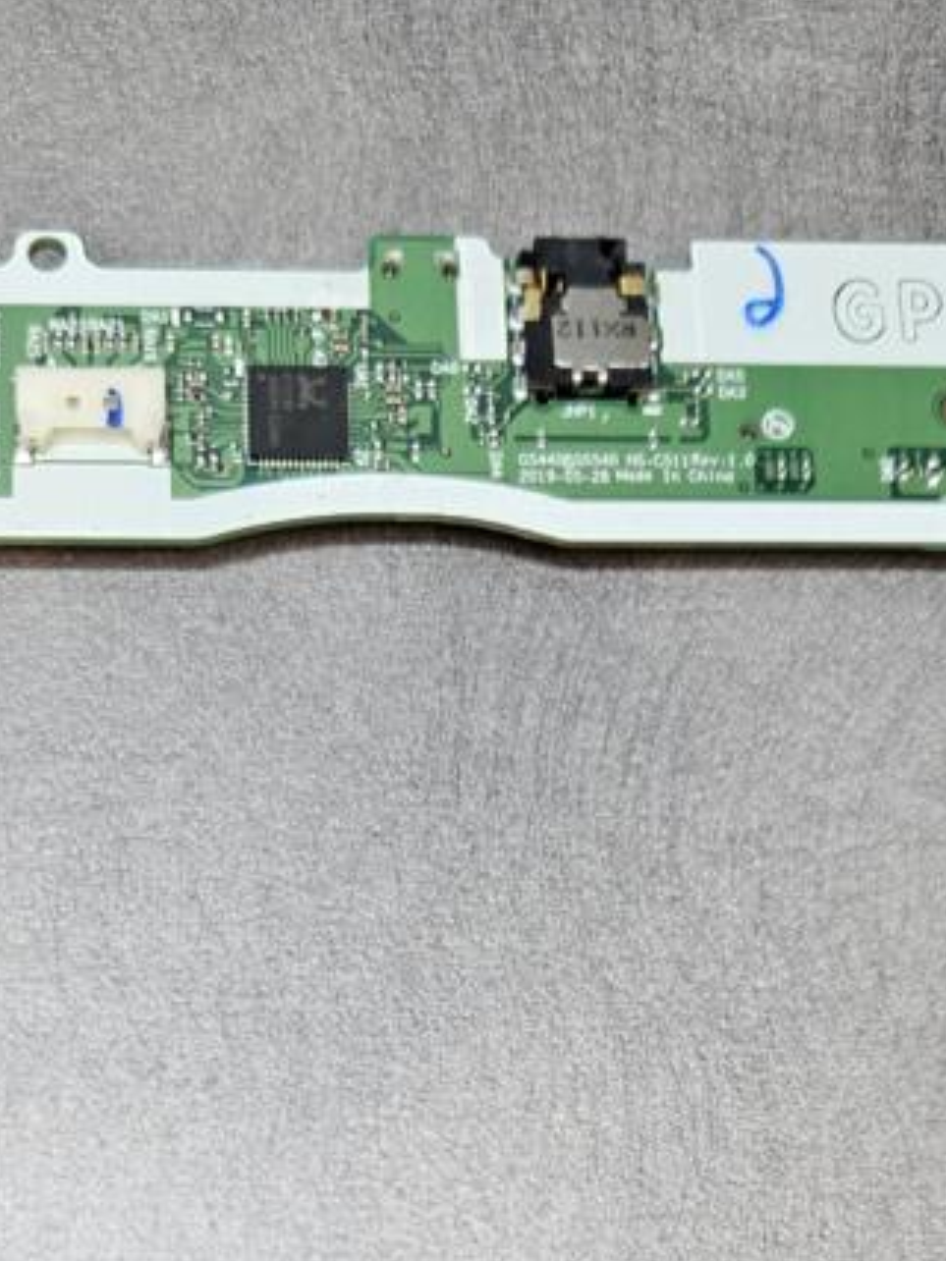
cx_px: 360
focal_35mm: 55
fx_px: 2004
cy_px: 1343
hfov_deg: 26.5
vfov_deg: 31.5
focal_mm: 5.4
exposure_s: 1/100
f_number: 1.8
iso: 100
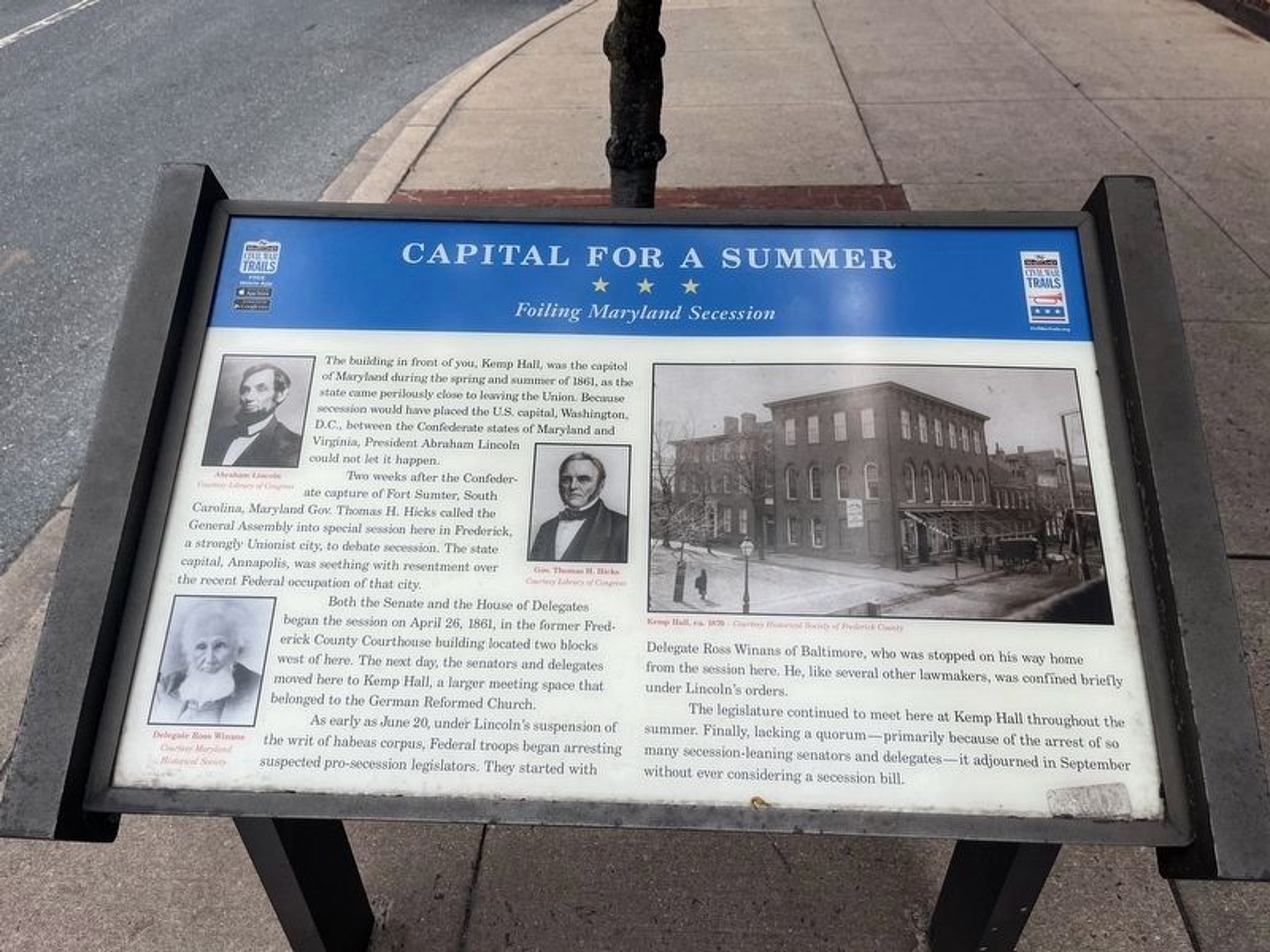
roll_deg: +0.4
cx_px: 635
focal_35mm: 26
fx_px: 954
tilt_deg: -38.6
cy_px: 476
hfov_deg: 67.3
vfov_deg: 53.1
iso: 50
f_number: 1.6
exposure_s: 1/3521
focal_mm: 5.1
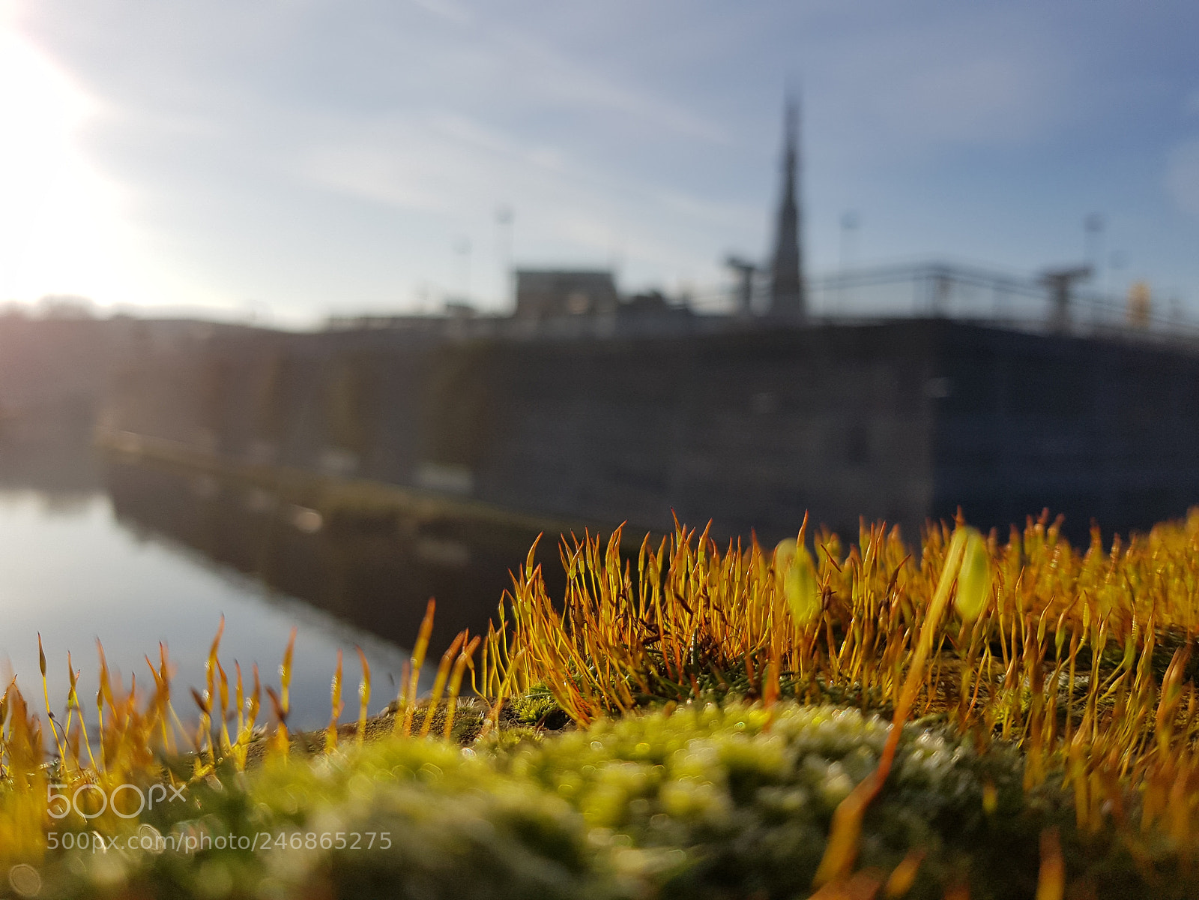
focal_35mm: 26
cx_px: 600
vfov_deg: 53.1
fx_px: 901
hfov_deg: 67.3
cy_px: 450
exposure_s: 1/3080
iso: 40
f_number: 1.7
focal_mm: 4.2
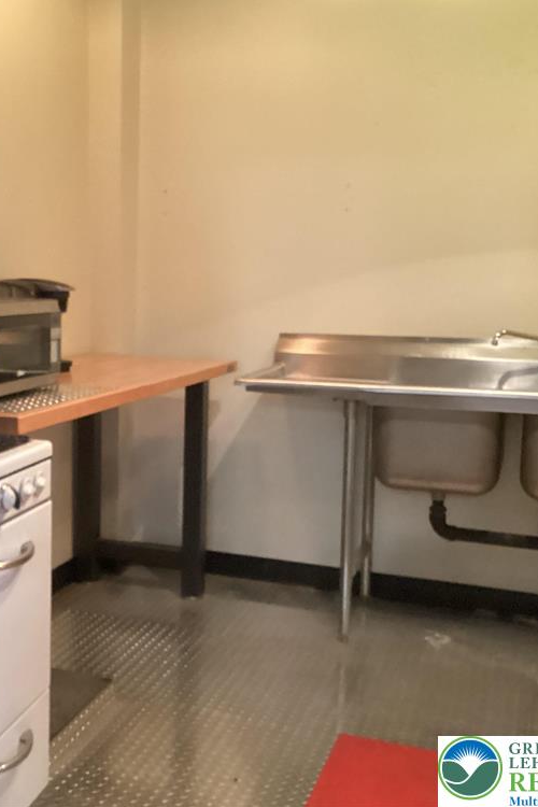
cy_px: 395
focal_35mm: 44
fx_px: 986
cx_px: 107
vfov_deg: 44.5
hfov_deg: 29.8
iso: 640
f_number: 2.4
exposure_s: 1/20
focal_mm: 3.3
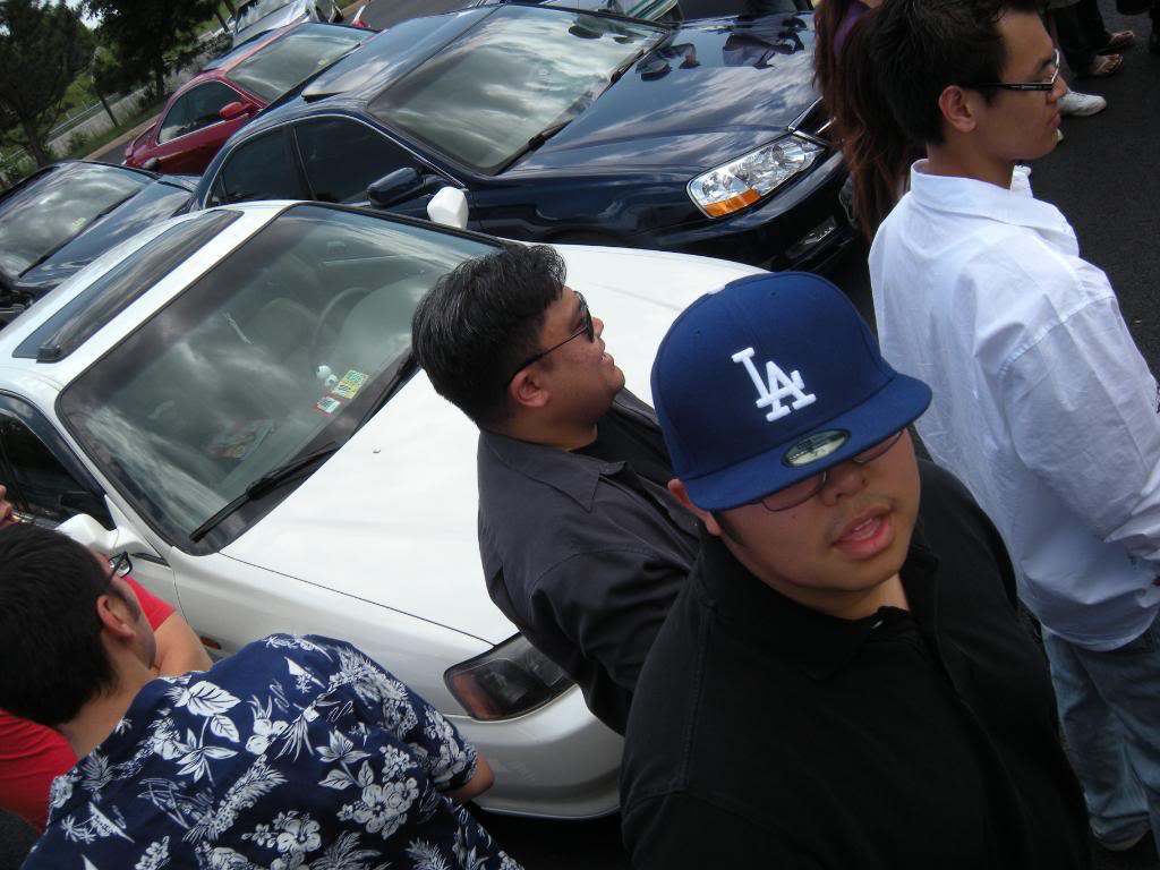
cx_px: 580
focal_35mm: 35
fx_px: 1173
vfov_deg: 40.7
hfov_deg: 52.6
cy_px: 435
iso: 64
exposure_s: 1/433
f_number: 3.8
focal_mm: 5.9
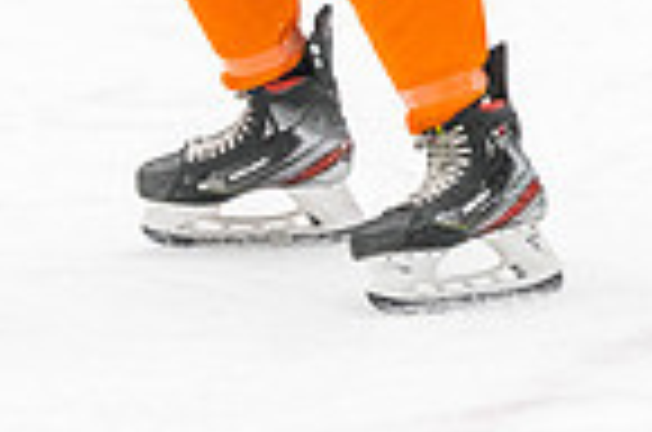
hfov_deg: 3.6
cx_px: 180
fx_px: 10246
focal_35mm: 567
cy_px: -440
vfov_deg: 2.4
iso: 1800
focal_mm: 98
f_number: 2.8
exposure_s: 1/640
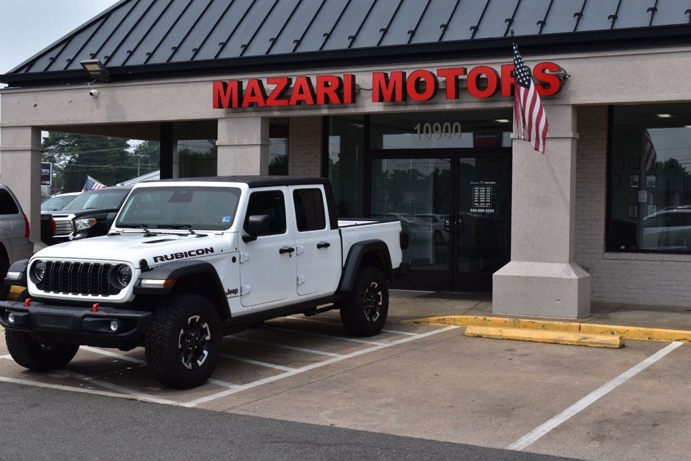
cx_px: 346
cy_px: 230
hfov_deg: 38.9
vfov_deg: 26.5
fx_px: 979
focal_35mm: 51
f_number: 11
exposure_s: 1/500
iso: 280
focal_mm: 34
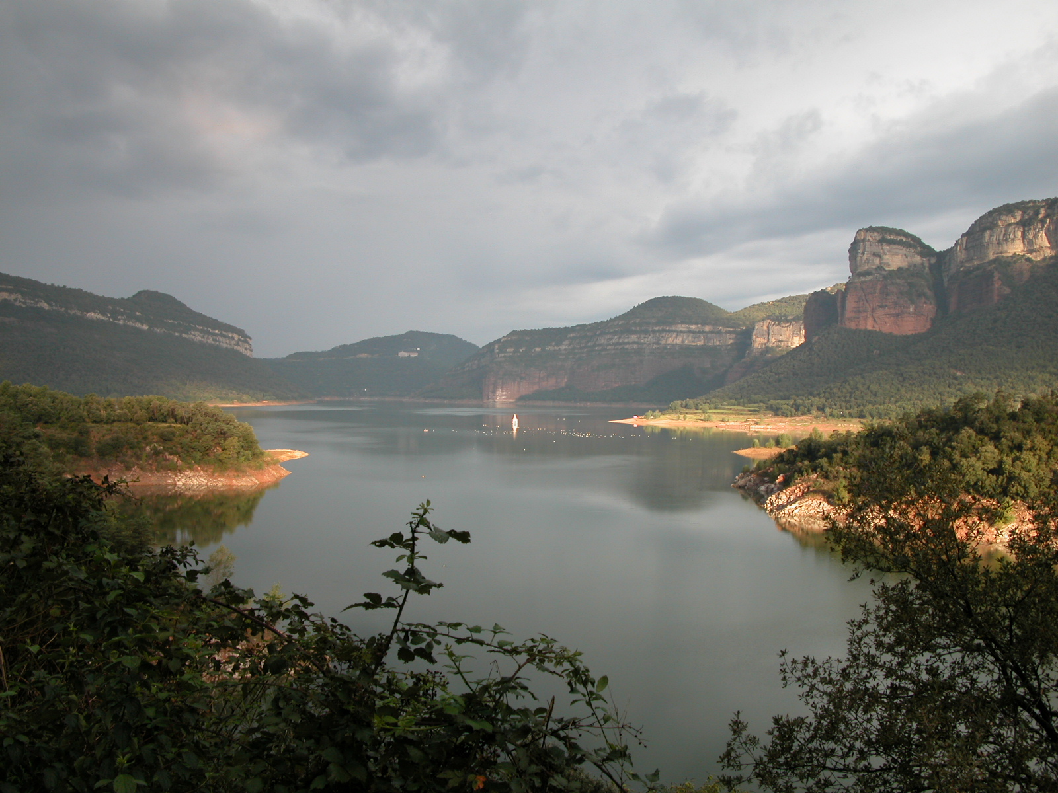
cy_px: 396
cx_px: 529
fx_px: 1039
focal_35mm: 34
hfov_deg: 54.0
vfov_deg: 41.8
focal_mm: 8.9
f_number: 4
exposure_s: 1/120
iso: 100
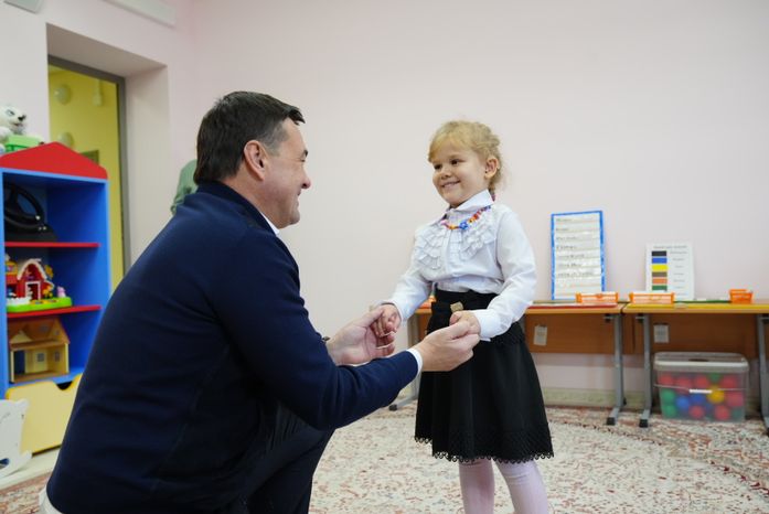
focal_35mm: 31
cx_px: 384
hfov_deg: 60.2
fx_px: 663
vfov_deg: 42.4
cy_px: 257
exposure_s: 1/400
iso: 3200
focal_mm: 31
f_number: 4
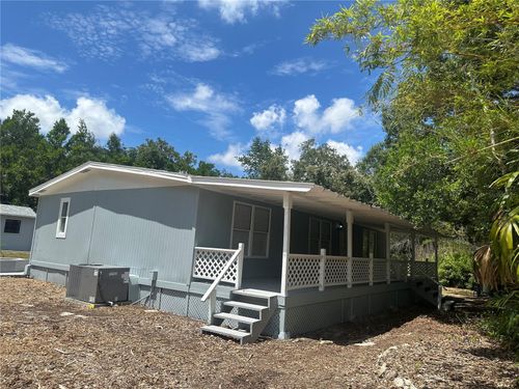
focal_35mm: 24
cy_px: 194
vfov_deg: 56.8
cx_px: 260
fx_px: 360
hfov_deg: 71.6
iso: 80
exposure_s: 1/4762
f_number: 1.78
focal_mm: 6.86
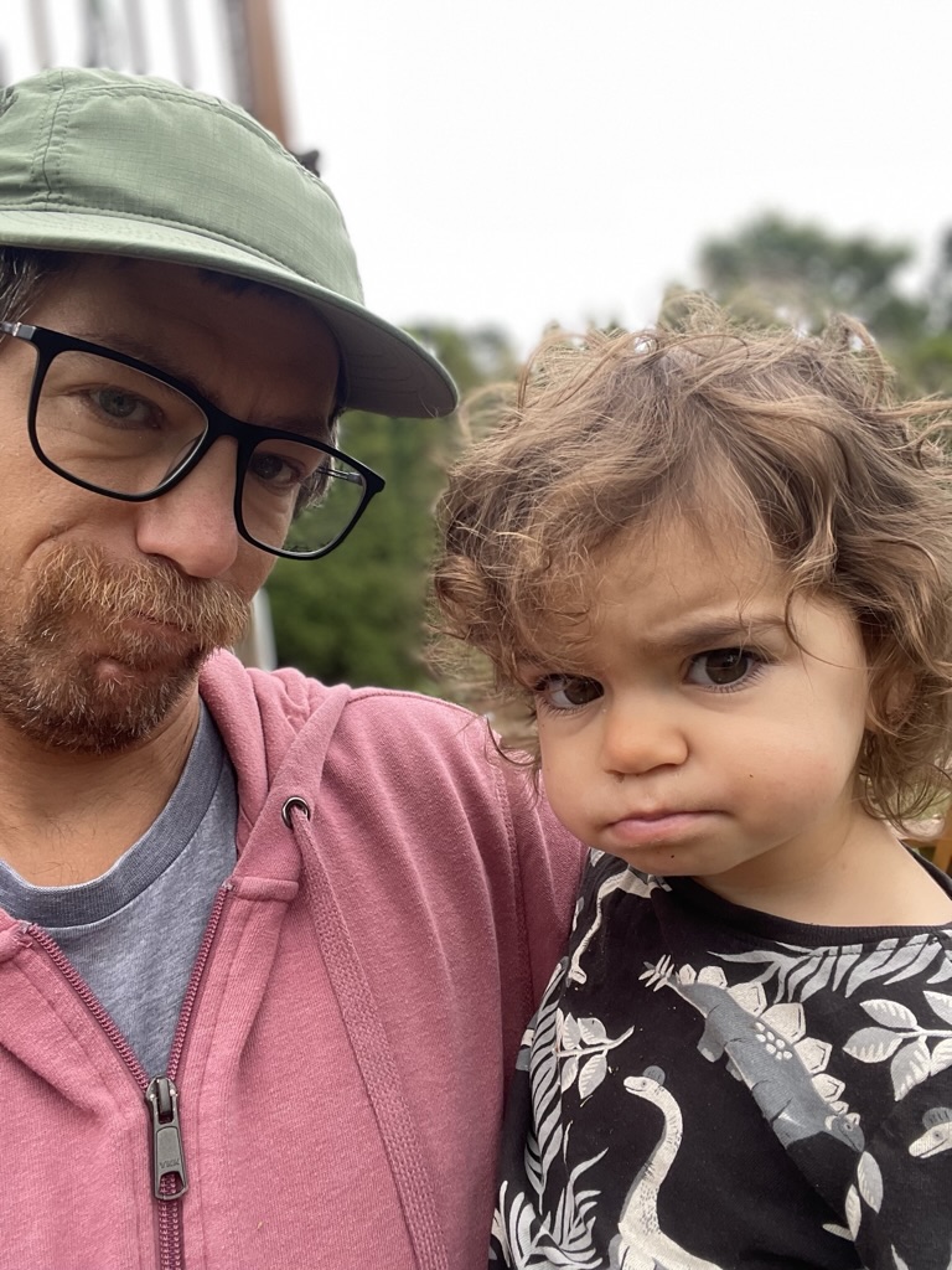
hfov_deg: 46.8
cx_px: 476
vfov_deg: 60.0
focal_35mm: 30
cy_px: 635
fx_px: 1100
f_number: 2.2
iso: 100
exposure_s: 1/99
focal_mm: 2.71
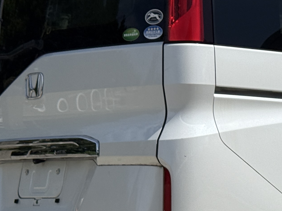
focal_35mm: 154
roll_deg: +0.2
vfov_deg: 9.6
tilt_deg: +2.9
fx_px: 1255
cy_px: 124
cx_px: 353
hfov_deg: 12.5
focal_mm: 6.76
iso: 100
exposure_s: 1/11364
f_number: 1.78
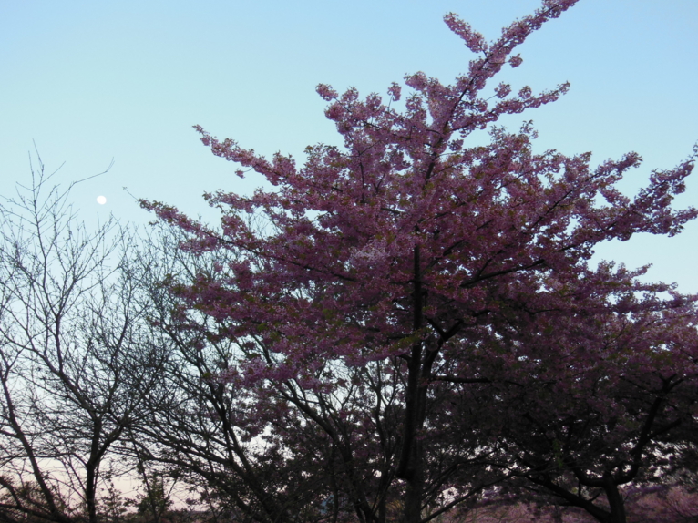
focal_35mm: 47
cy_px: 251
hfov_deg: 40.4
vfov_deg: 30.9
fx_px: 947
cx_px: 357
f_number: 4.4
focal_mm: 8
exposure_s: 1/250
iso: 400
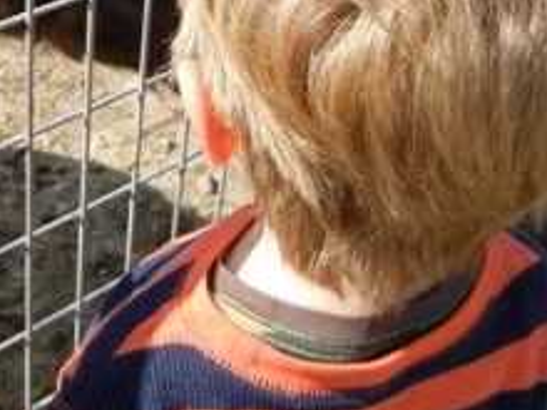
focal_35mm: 71
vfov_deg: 20.3
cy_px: 40
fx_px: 1122
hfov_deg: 27.0
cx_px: 122
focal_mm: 5.4
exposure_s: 1/876
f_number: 3.5
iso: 160
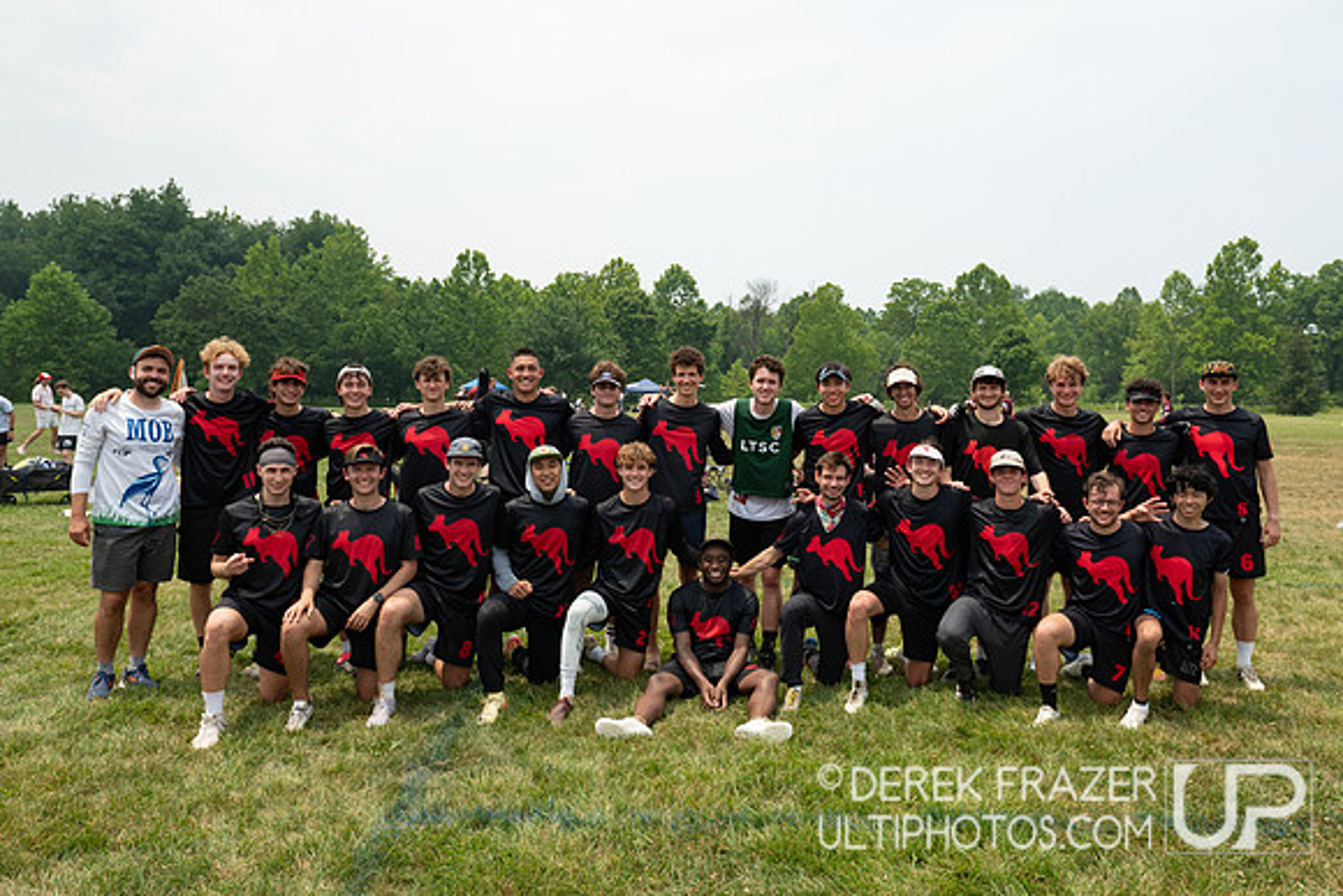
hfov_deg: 67.4
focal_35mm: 27
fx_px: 1005
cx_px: 711
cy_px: 394
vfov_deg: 47.9
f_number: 5.6
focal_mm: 24
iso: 560
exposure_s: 1/2000
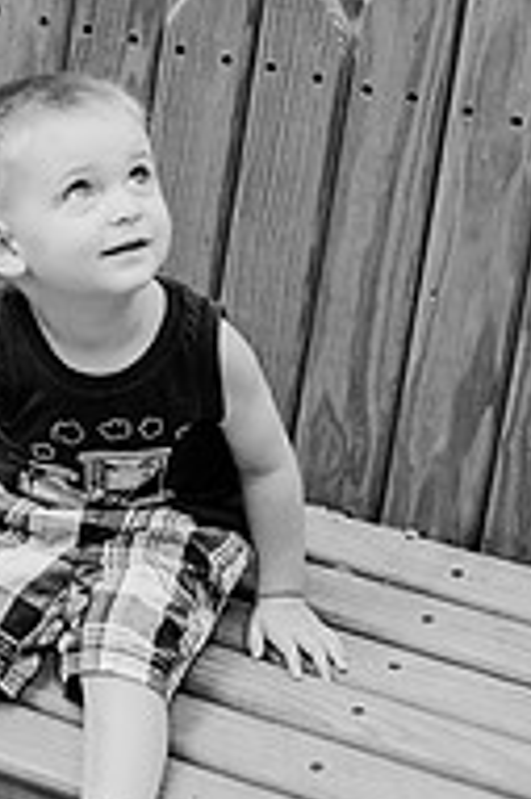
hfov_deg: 11.5
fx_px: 2615
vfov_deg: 17.3
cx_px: 33
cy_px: 226
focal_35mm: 118
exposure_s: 1/640
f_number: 2.2
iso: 200
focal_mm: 50
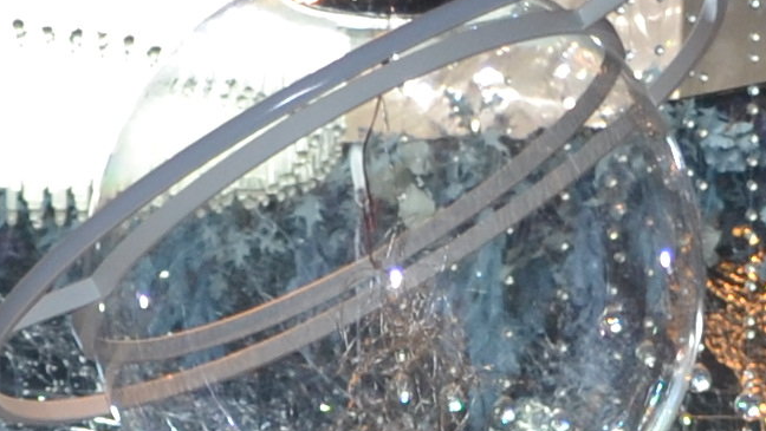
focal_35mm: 201
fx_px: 4084
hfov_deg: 10.7
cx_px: 642
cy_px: 1805
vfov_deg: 5.3
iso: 400
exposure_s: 1/60
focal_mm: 18
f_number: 3.5
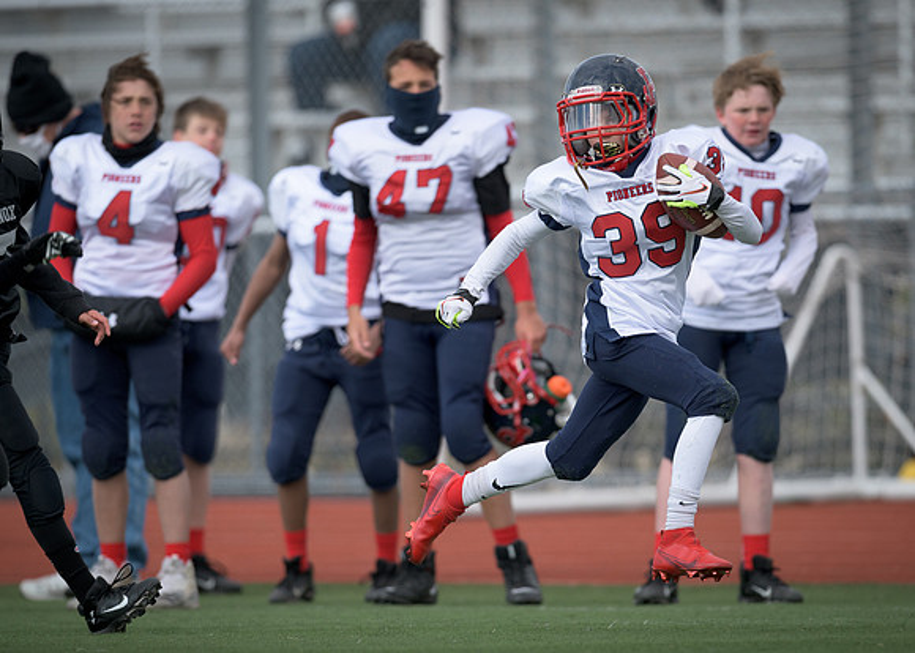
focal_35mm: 673
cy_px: 383
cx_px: 560
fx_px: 17486
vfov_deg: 2.1
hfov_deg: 3.0
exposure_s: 1/2000
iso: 500
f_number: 4
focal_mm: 500
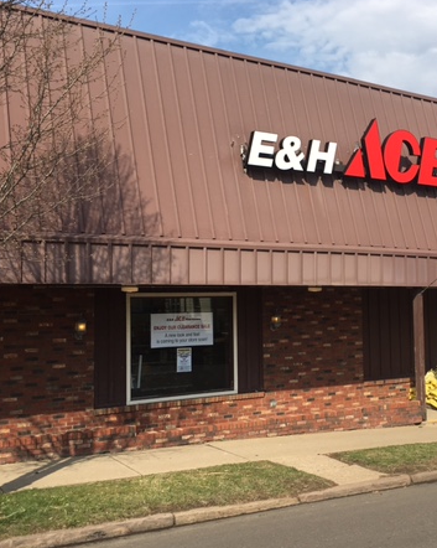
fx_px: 664
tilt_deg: +4.0
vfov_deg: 44.8
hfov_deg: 35.8
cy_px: 279
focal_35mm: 41
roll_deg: +0.4
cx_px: 317
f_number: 2.2
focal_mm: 4.15
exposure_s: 1/1672
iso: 25
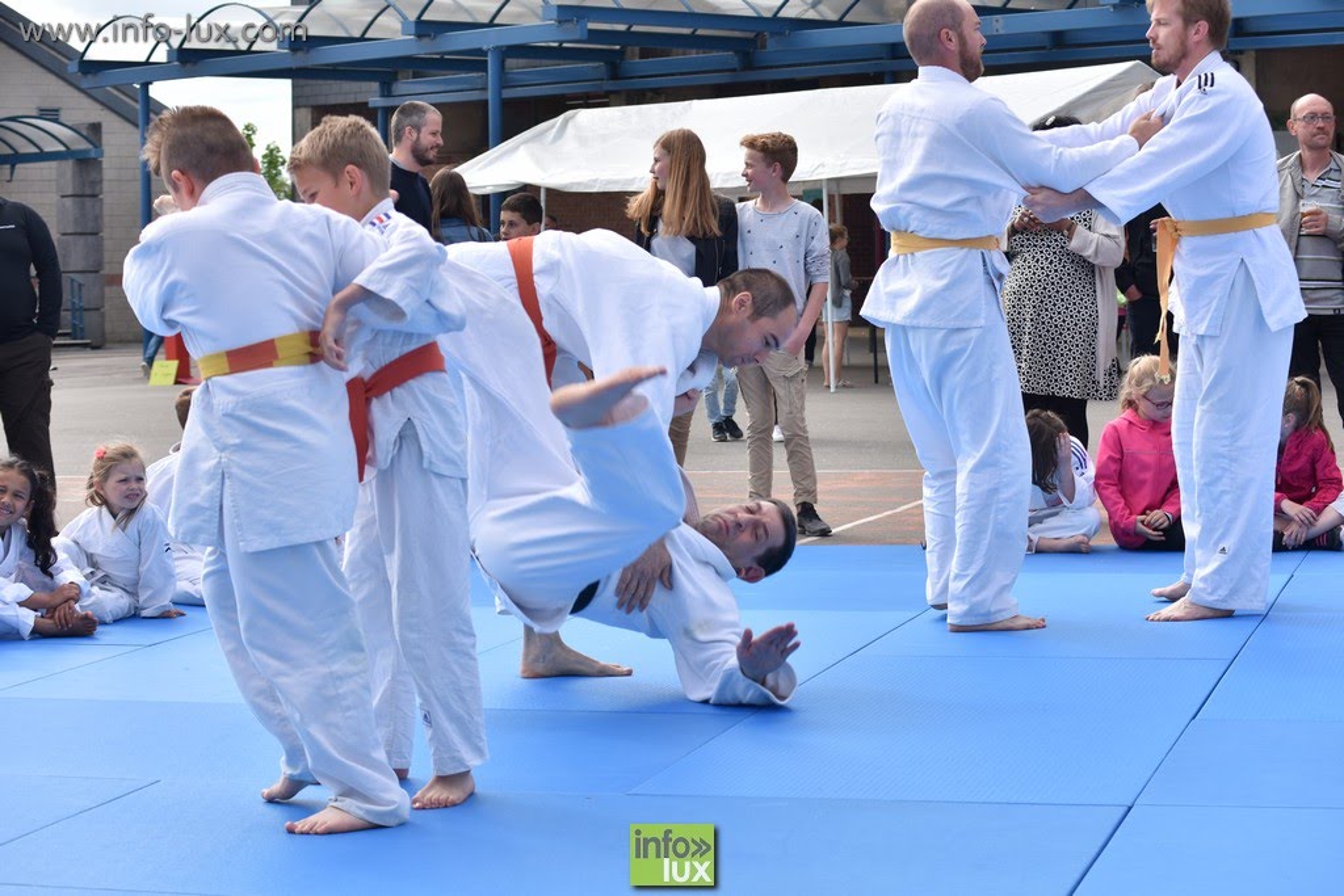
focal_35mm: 75
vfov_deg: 18.2
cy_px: 448
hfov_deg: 27.0
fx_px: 2800
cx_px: 672
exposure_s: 1/500
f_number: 5
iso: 100
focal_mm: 50
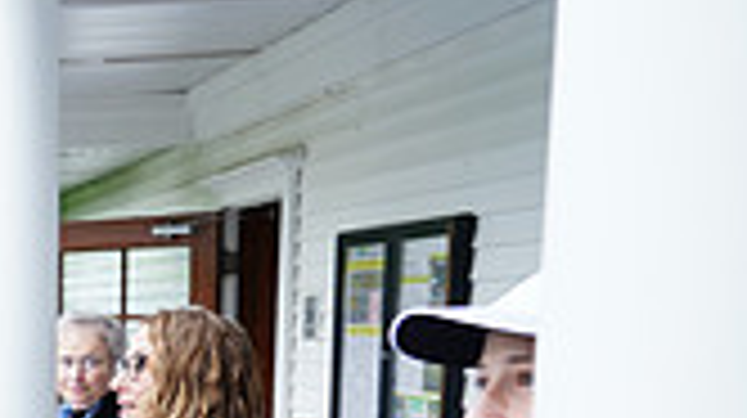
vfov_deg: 13.2
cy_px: 569
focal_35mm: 88
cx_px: -464
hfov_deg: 19.9
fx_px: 1741
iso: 160
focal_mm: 24
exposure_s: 1/80
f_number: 4
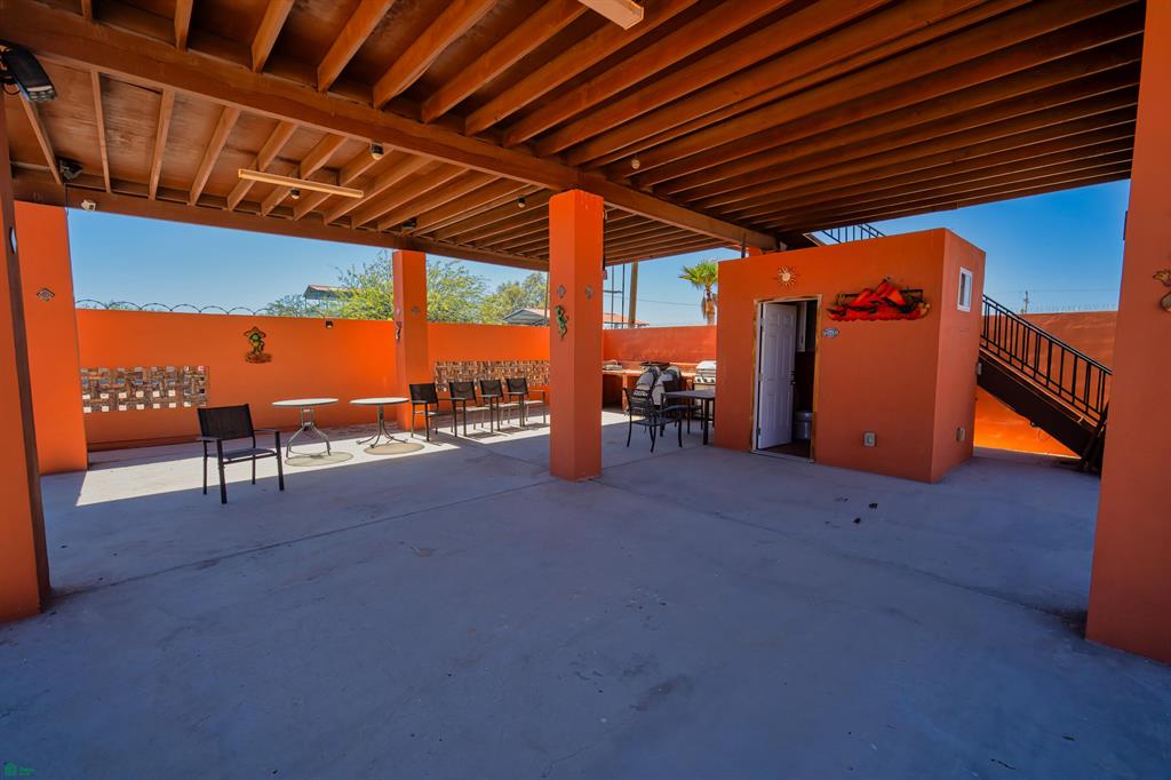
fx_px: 455
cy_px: 390
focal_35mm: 14
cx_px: 586
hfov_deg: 104.3
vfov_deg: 81.2
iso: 50
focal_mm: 14
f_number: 4
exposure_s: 1/250
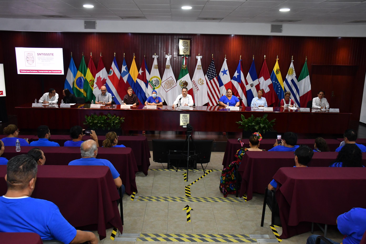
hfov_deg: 57.2
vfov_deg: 40.0
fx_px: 335
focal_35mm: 33
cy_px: 122
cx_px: 183
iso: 1250
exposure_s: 1/100
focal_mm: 22
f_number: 5.6
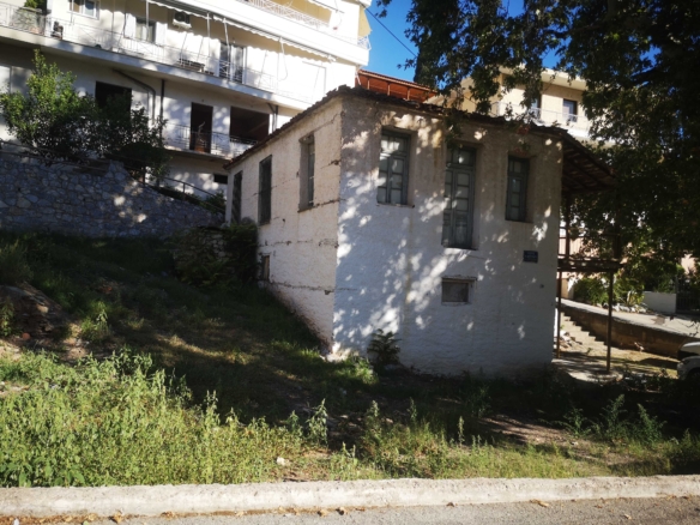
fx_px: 546
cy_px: 262
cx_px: 350
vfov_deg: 51.4
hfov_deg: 65.3
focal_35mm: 27
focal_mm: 3.95
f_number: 1.8
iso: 50
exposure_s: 1/1200
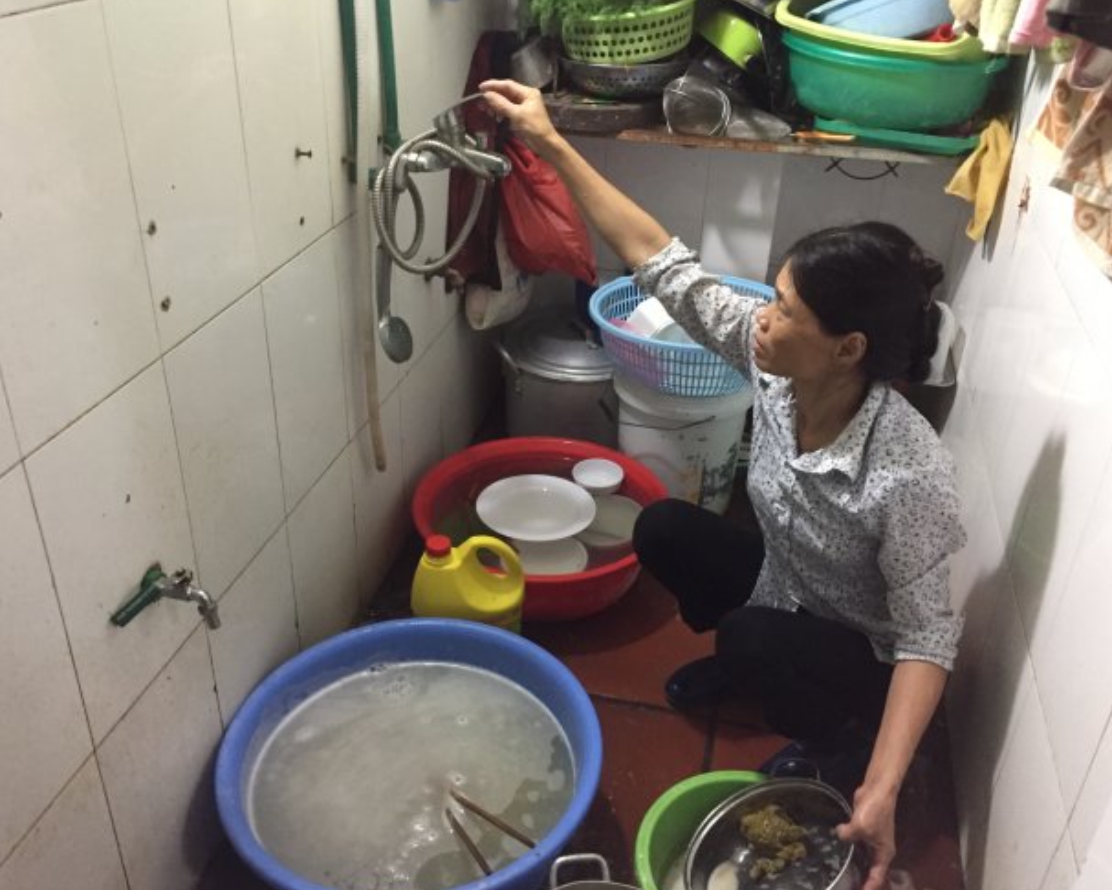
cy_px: 447
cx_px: 551
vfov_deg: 47.1
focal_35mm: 31
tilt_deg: -31.3
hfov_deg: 57.2
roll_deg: -3.9
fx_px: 1021
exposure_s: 1/17
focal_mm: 4.15
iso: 250
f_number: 2.2
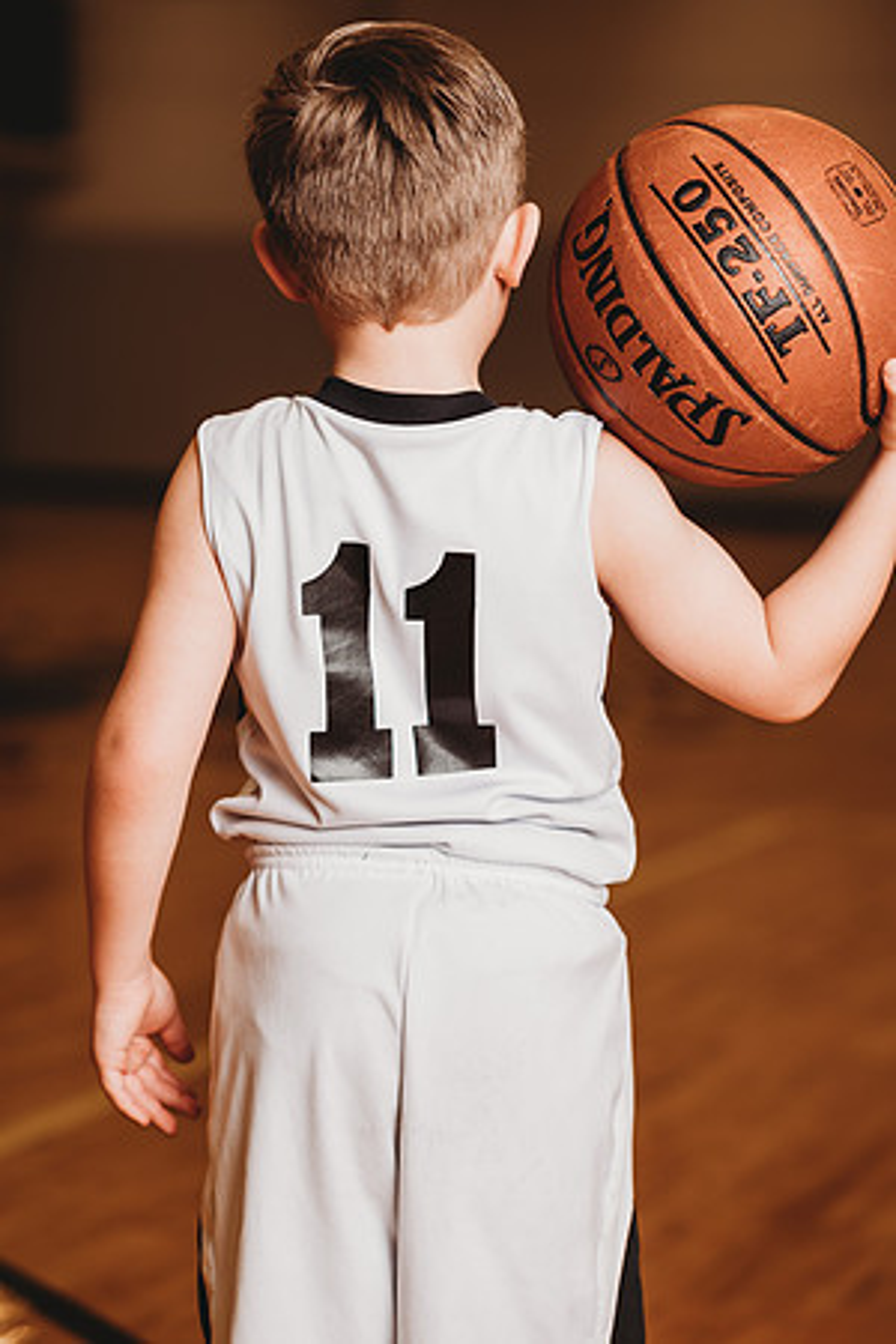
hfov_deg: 16.1
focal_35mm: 85
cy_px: 672
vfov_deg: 23.9
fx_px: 3173
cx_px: 448
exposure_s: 1/160
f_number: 2.5
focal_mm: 85
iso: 100
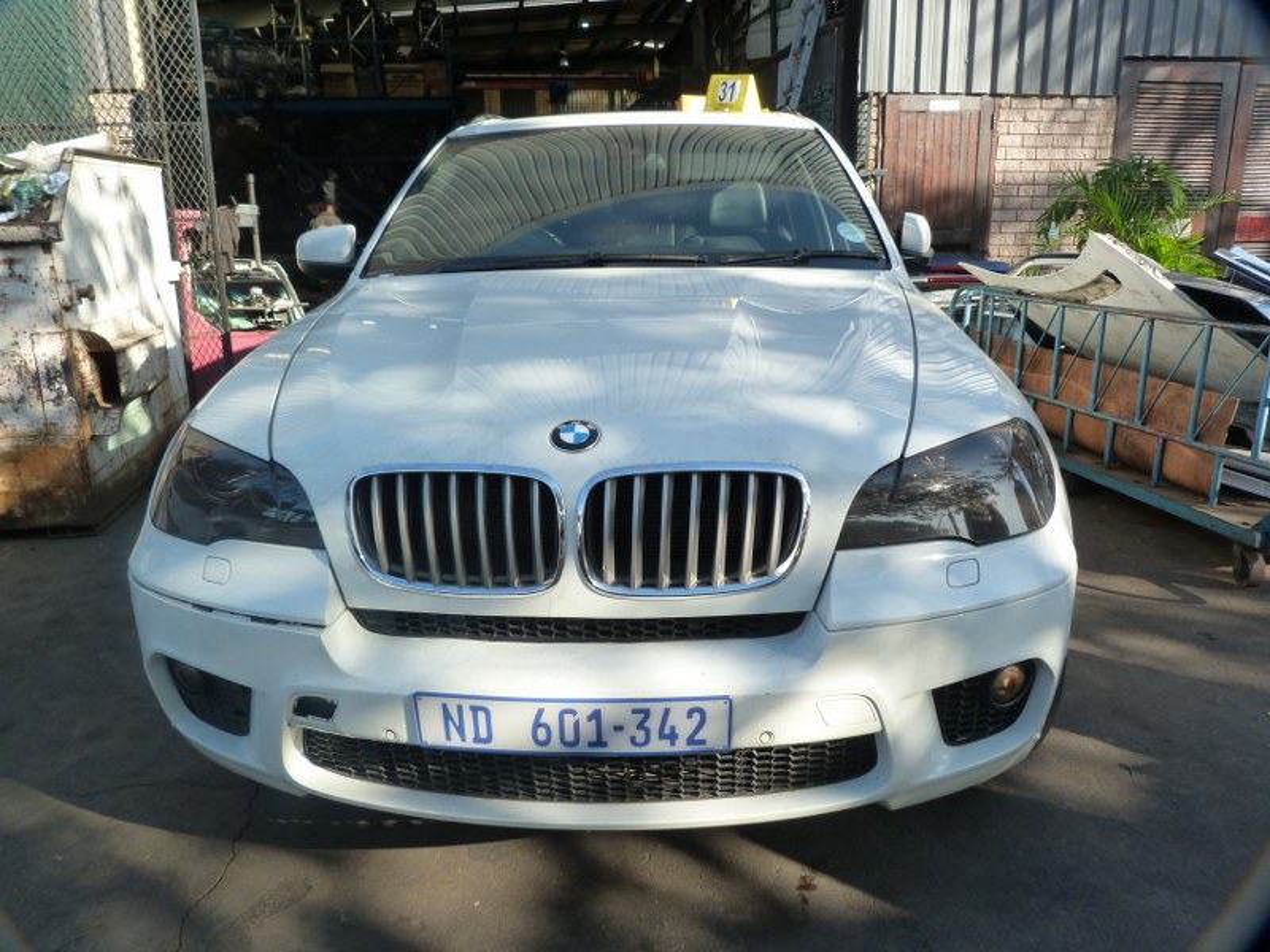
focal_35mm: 25
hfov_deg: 69.4
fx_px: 917
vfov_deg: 54.9
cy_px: 476
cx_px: 635
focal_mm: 4.5
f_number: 4
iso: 125
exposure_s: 1/160
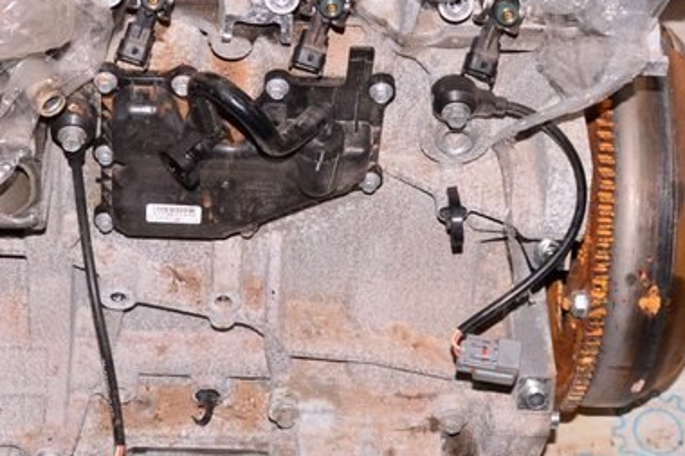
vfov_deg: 14.0
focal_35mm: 97
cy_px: 69
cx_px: 272
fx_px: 1845
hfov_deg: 21.0
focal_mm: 24
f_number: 8
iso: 1600
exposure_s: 1/160
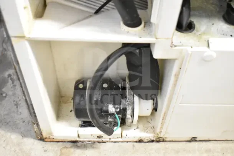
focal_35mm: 46
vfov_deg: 29.0
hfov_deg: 42.3
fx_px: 302
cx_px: 117
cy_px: 78
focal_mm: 31
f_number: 4.2
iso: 9000
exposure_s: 1/50
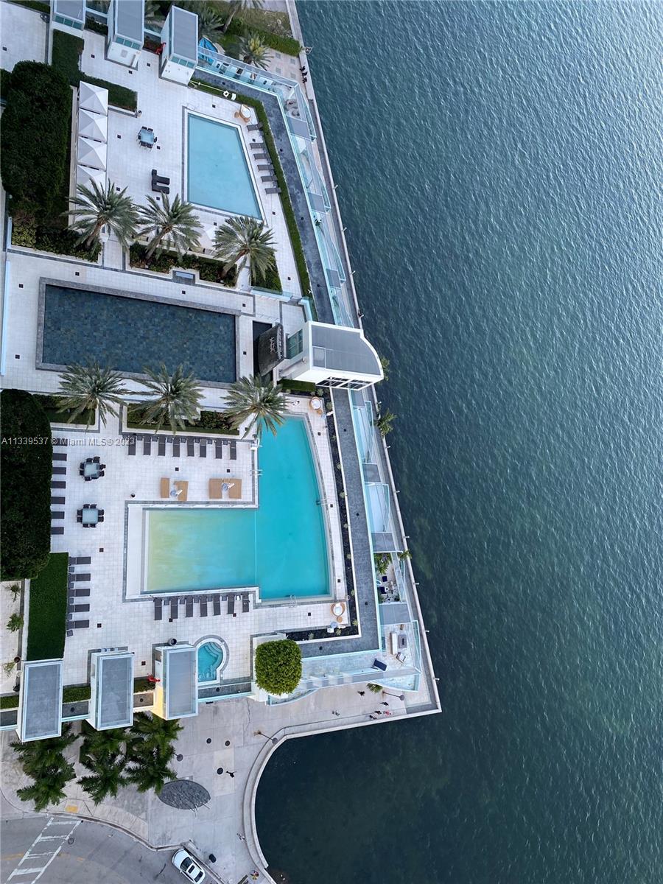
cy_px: 442
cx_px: 332
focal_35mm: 26
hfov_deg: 53.1
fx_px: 664
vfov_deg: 67.3
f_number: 1.8
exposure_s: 1/262
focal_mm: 4.25
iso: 32
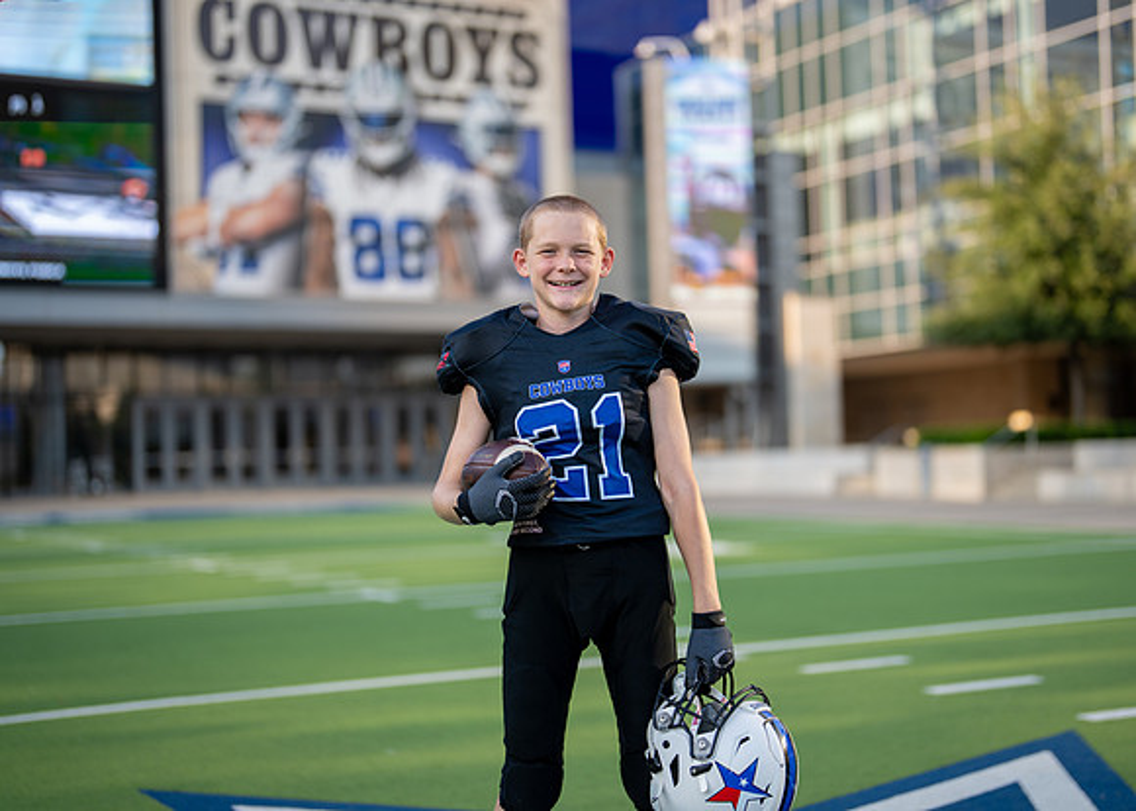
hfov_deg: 35.5
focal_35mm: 55
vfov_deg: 25.7
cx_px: 620
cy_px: 394
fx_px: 1775
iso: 100
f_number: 1.2
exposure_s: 1/2000
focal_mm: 50
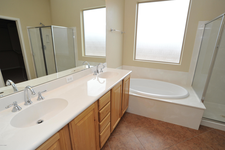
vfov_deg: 67.3
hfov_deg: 90.0
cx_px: 112
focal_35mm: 18
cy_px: 75
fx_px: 112
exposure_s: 1/50
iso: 1000
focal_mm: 18
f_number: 14
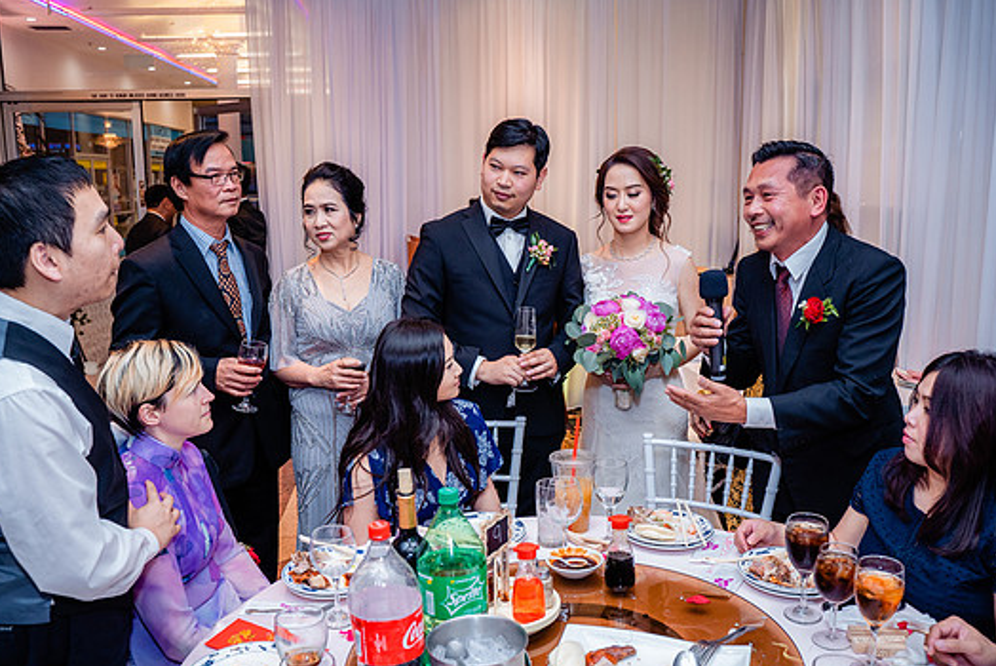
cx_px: 492
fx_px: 858
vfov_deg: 42.3
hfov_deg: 60.3
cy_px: 362
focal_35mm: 31
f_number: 4.5
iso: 1600
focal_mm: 28
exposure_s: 1/200
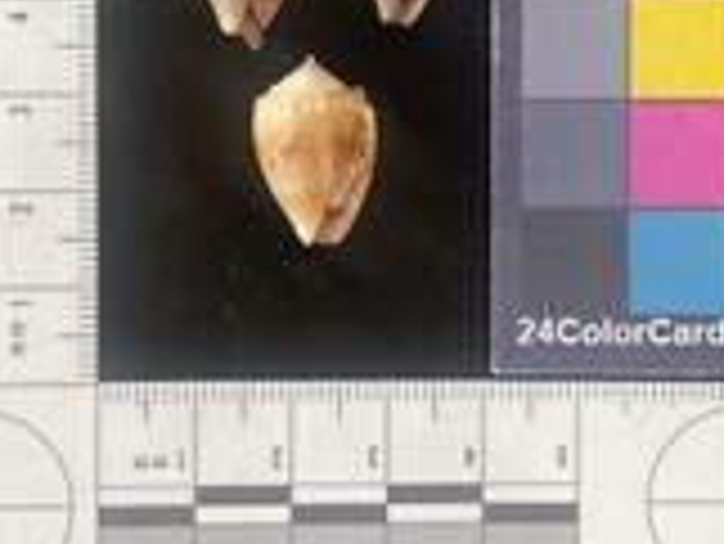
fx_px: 1319
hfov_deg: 30.7
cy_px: 137
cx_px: 418
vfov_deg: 23.1
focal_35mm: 63
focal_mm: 3
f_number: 1.8
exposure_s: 1/60
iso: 40
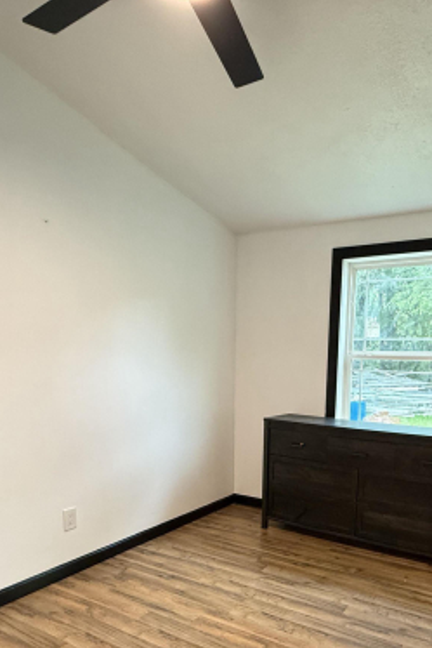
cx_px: 287
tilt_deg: -8.7
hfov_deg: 48.8
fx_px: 468
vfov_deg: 67.5
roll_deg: -2.1
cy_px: 431
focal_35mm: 26
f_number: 2.2
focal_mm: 2.22
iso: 500
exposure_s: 1/60
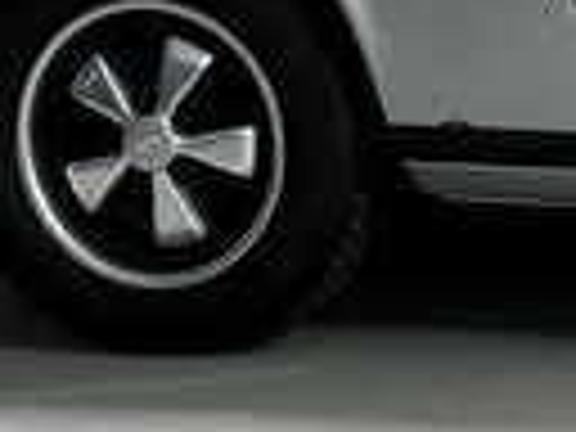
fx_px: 4776
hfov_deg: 6.7
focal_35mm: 287
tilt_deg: -6.1
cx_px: 1080
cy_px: -418
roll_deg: +2.6
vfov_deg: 5.1
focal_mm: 6.76
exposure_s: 1/50
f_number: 1.78
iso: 100
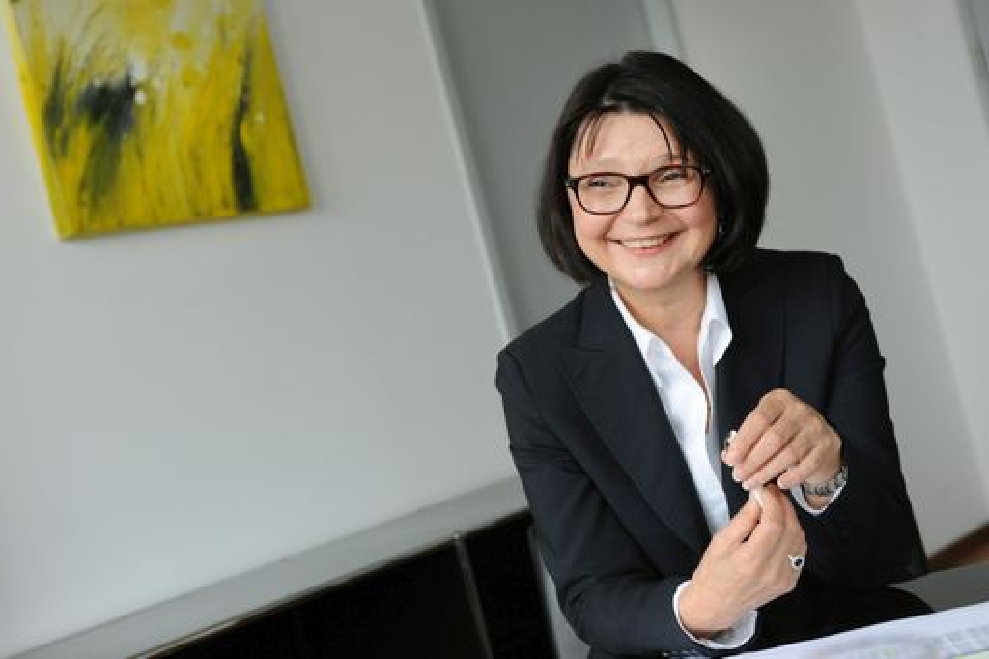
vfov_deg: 26.0
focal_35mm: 52
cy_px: 330
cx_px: 494
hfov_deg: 38.2
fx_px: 1428
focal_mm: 52
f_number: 5
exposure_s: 1/80
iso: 2000
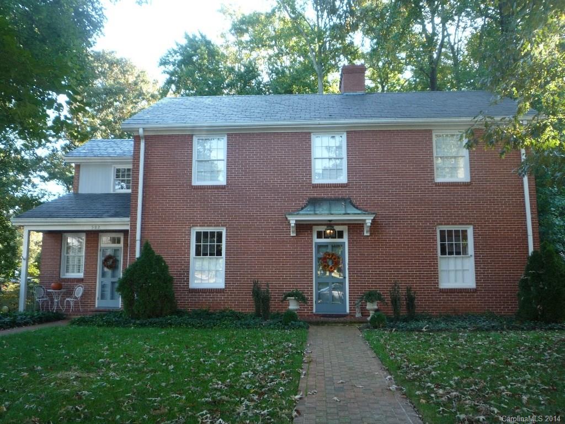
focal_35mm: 30
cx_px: 282
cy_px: 212
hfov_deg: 60.0
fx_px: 490
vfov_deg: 46.8
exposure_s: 1/50
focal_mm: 5.2
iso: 100
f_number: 3.3
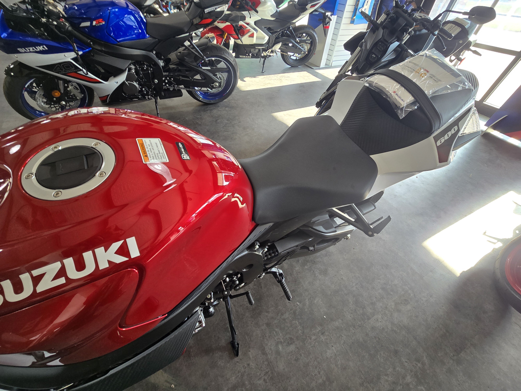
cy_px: 196
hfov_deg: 106.2
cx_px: 260
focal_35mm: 13
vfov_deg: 89.9
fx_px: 196
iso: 100
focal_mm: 2.2
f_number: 2.2
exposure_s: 1/60
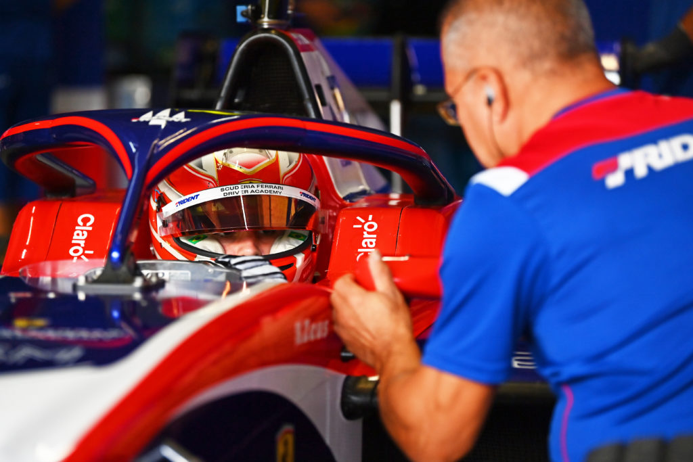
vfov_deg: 9.8
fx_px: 2695
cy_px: 231
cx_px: 346
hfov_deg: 14.7
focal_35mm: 140
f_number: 2.8
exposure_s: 1/800
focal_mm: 140
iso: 1000
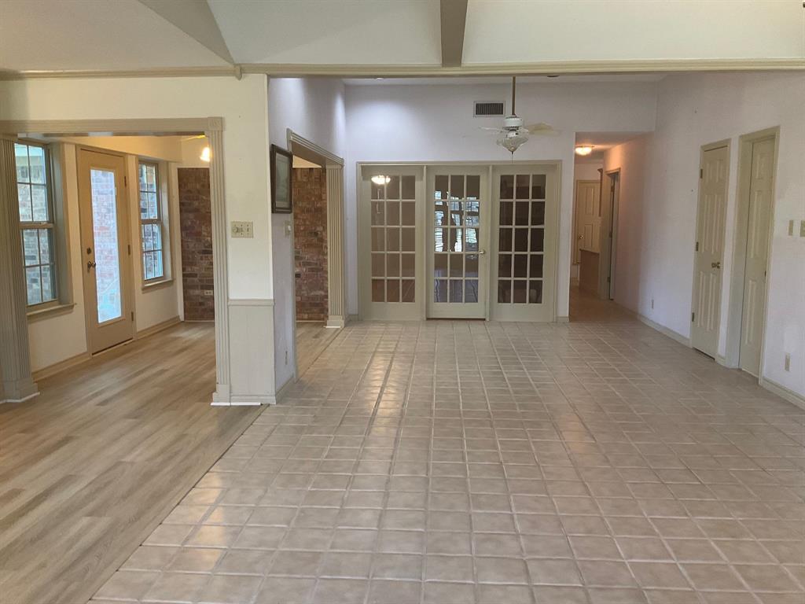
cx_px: 402
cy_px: 302
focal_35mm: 29
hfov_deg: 61.7
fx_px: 674
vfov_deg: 48.2
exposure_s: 1/60
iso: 125
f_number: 1.8
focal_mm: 3
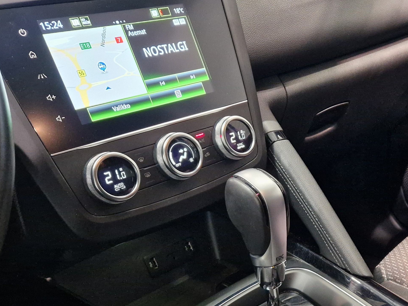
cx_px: 346
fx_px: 566
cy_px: 231
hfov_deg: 37.7
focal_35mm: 48
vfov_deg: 29.8
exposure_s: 1/100
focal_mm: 5.4
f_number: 1.8
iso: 640
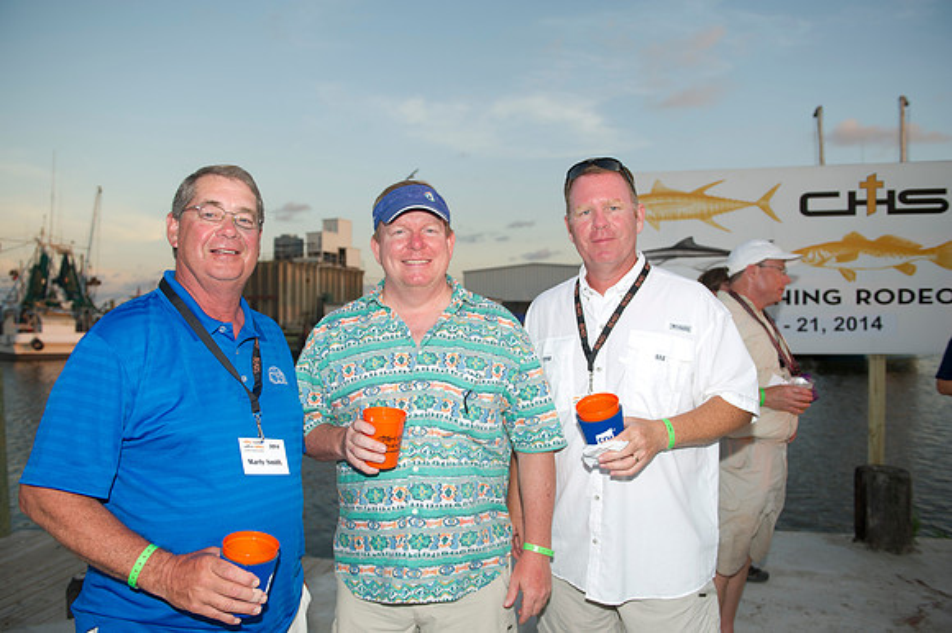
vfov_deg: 47.9
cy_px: 316
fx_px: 714
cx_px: 476
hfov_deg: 67.4
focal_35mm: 27
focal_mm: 27
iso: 125
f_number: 3.5
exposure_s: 1/200
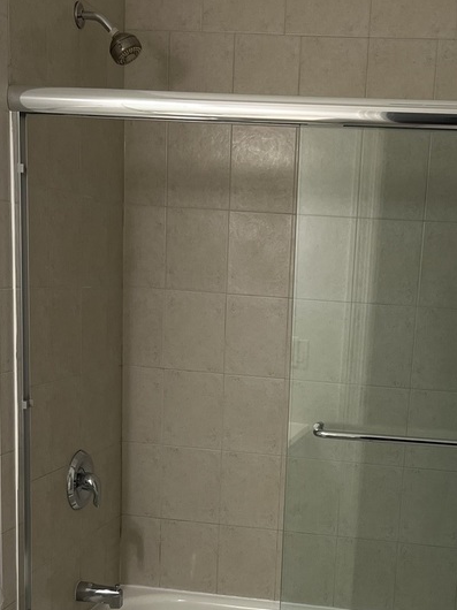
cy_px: 487
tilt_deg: -10.8
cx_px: 336
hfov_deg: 27.2
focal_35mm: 53
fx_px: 934
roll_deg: -1.9
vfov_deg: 35.1
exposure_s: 1/60
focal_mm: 5.1
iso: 80
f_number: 1.6
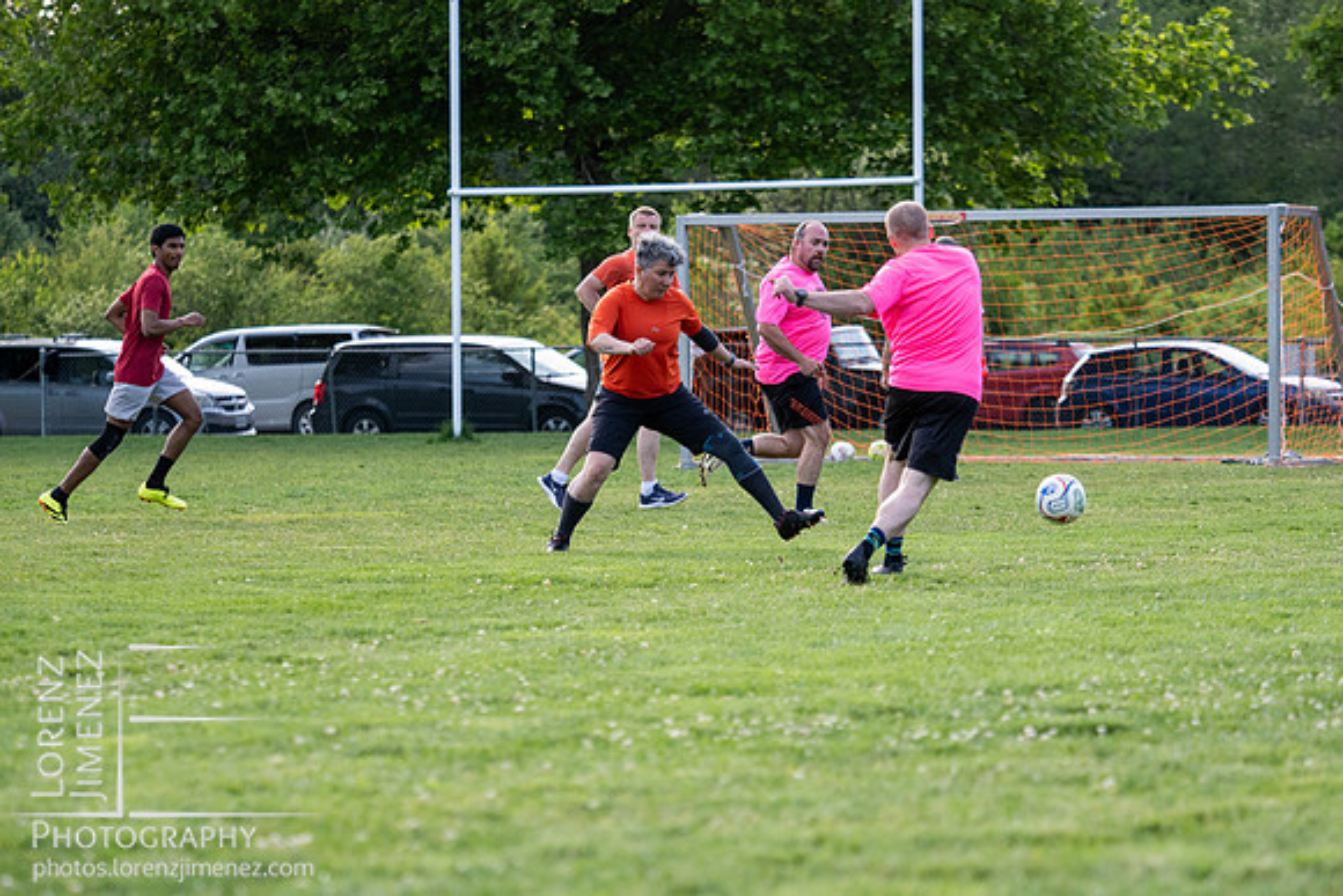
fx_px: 7373
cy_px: 504
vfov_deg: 7.0
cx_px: 672
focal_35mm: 198
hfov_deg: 10.4
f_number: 2.8
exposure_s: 1/1250
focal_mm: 95
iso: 320
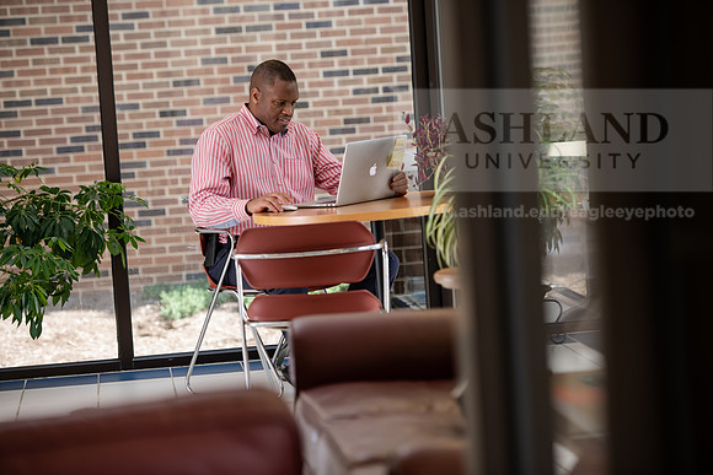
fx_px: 2298
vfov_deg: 11.8
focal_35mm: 116
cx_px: 356
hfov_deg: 17.6
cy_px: 238
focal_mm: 116
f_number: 3.2
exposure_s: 1/200
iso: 250
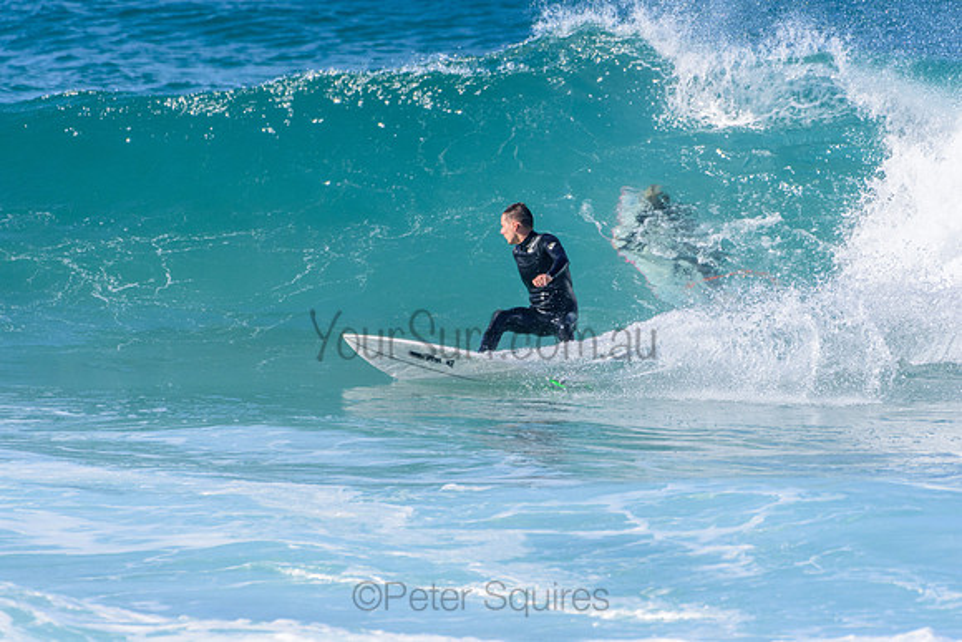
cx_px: 481
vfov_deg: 1.8
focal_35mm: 750
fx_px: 20045
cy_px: 321
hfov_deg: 2.7
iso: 360
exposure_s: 1/2000
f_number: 5.6
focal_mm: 500
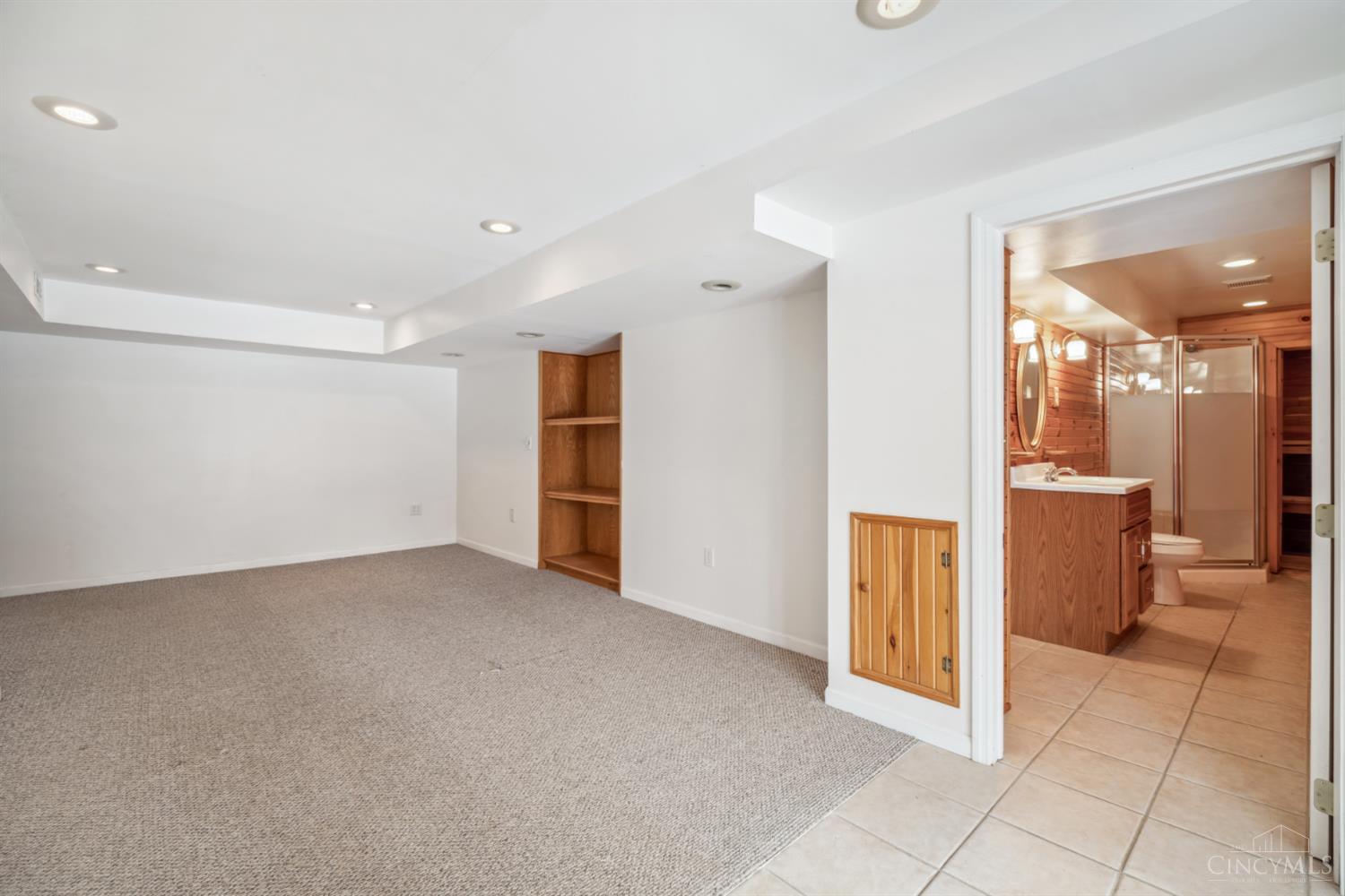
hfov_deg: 100.4
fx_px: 560
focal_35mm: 15
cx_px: 672
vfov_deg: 77.3
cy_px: 448
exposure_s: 1/6
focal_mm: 15
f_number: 9
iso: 200
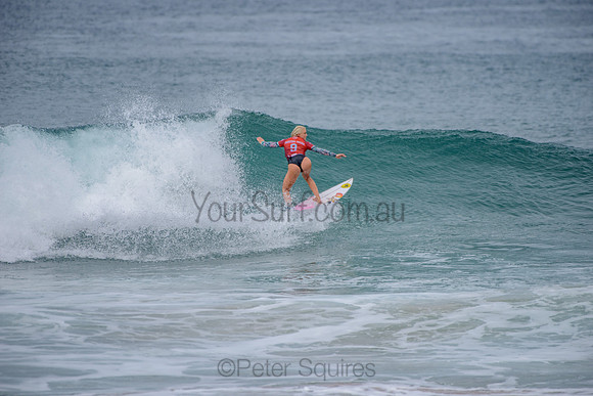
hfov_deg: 4.1
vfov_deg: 2.8
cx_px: 296
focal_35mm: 500
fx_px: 8238
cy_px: 198
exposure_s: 1/2000
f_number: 5.6
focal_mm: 500
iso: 250
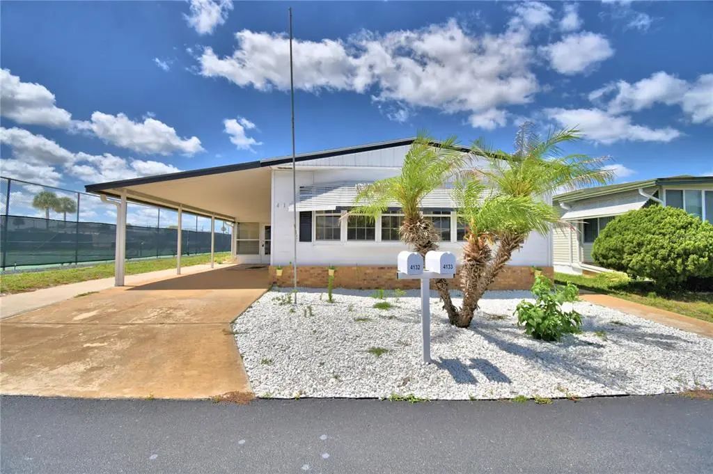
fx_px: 297
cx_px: 356
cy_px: 237
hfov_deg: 100.4
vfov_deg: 77.2
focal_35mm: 15
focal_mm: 10
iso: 100
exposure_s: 1/2500
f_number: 4.5
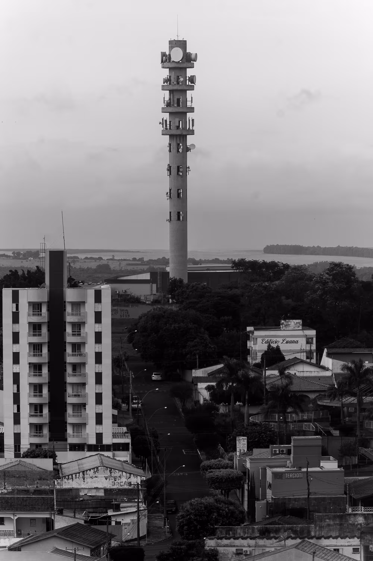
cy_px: 280
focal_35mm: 225
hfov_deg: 6.1
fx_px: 3503
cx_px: 186
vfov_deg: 9.2
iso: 200
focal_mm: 150
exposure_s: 1/400
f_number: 7.1
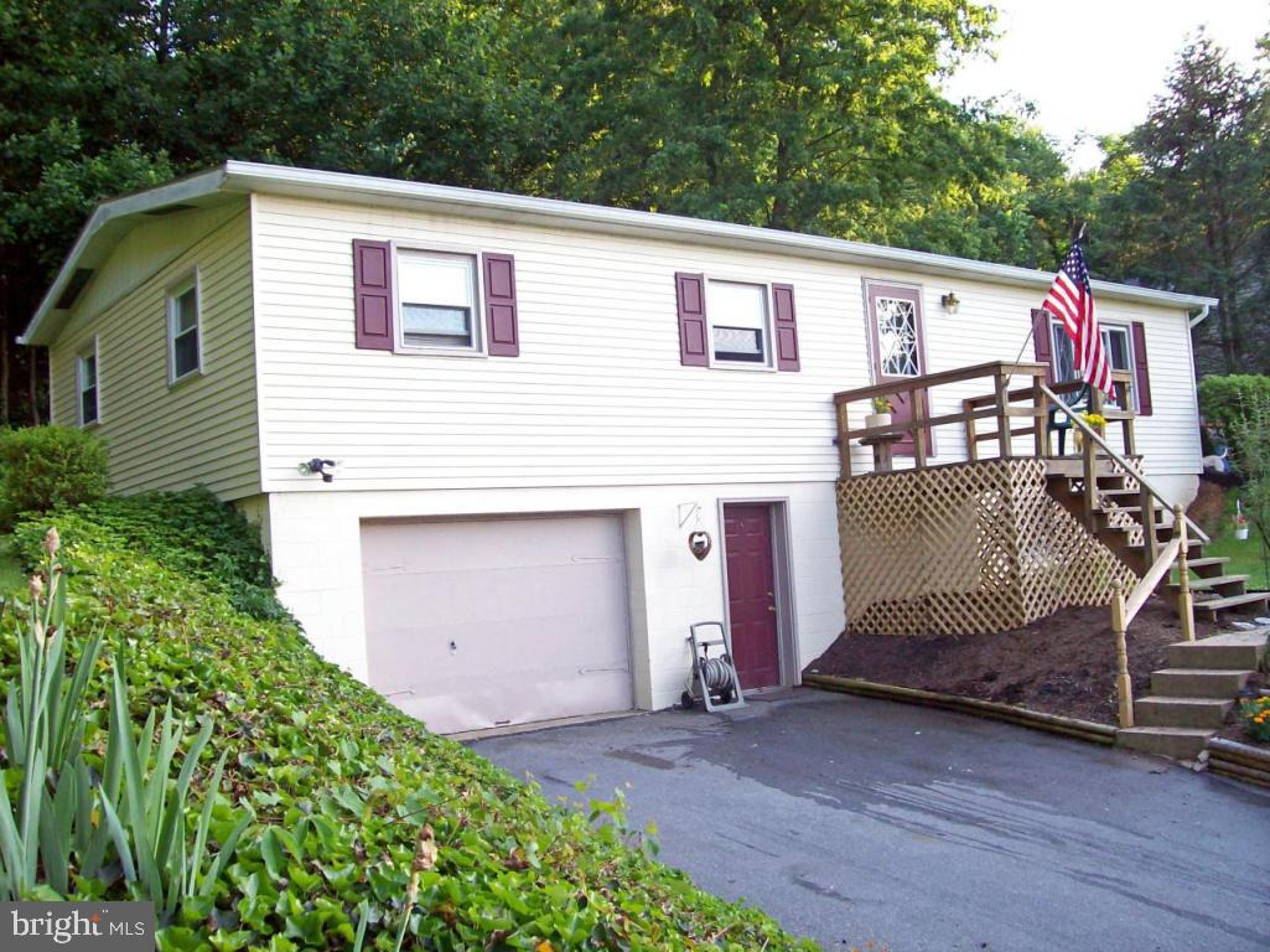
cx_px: 635
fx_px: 1320
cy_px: 476
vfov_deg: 39.6
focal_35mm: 36
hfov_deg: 51.4
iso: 80
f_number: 2.7
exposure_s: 1/120
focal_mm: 6
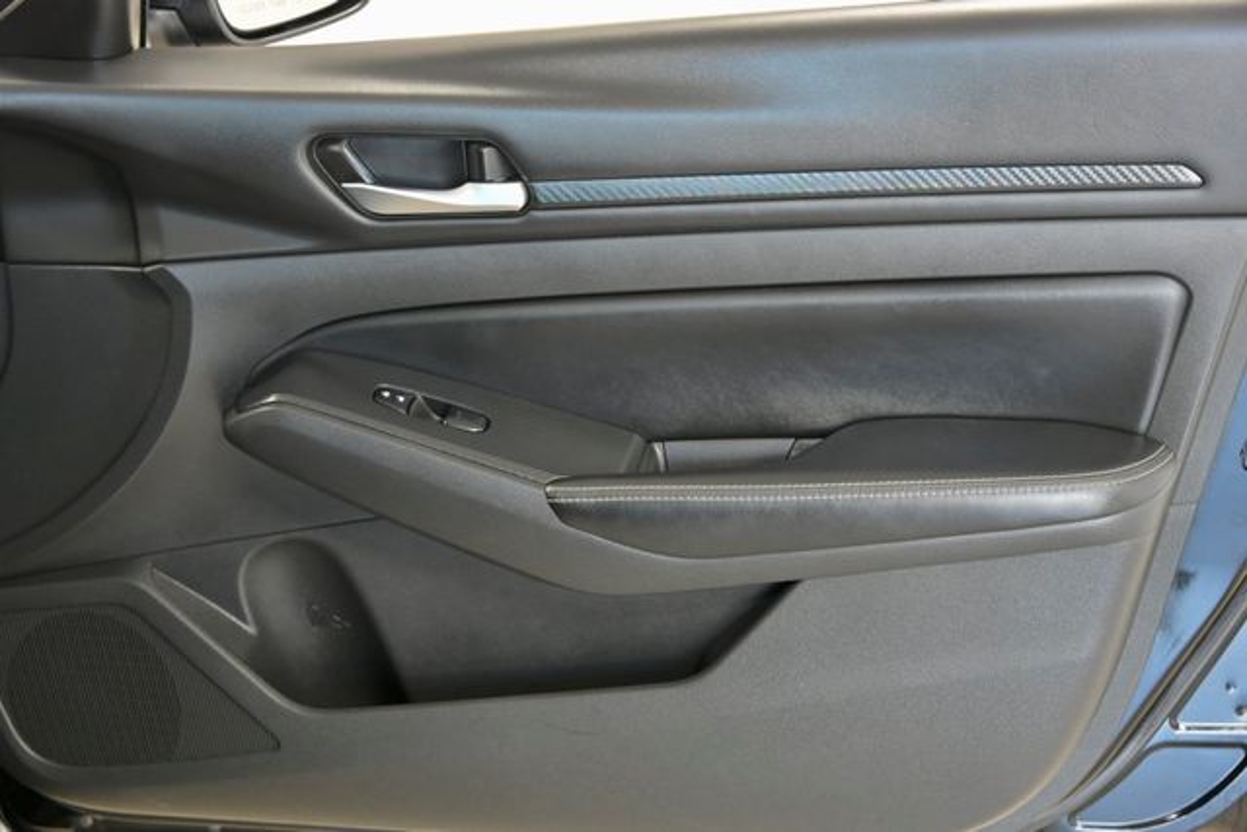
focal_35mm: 64
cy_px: 416
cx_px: 624
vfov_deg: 21.3
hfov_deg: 31.4
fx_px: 2217
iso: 2500
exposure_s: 1/200
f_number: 4.5
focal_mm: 64
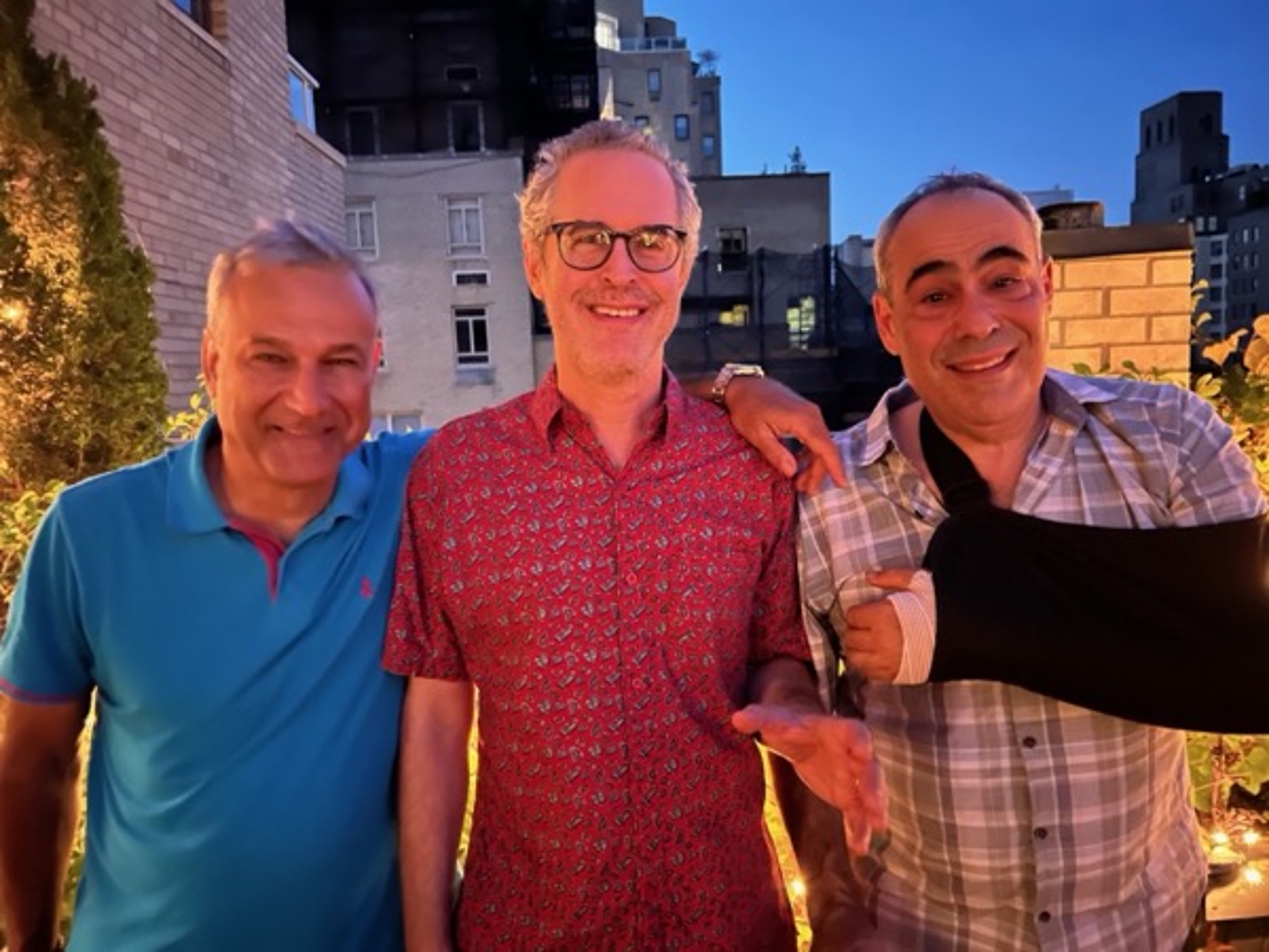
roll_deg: +3.3
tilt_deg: -6.6
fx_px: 953
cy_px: 476
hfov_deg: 67.3
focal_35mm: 26
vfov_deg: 53.1
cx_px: 634
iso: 2500
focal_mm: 5.7
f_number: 1.5
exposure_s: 1/9
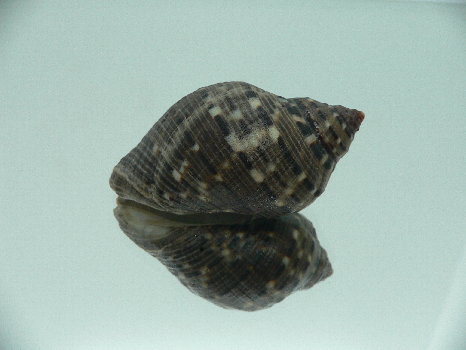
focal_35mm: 35
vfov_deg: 40.7
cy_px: 175
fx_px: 471
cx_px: 233
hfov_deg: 52.6
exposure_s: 1/60
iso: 150
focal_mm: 4.6
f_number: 2.8
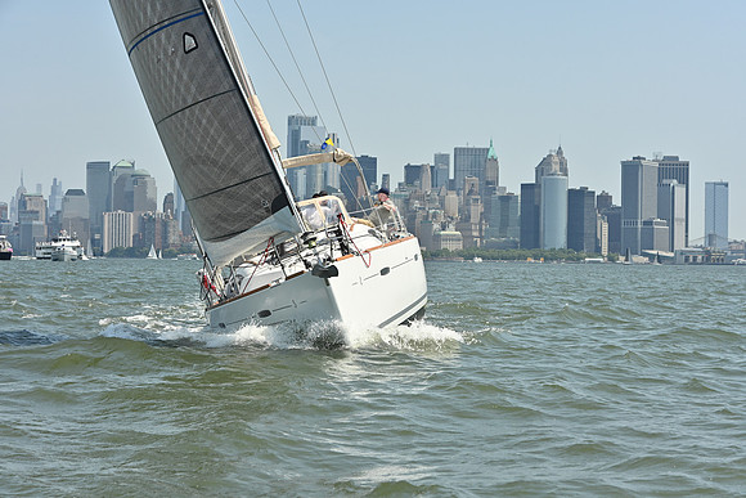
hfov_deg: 23.9
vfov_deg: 16.1
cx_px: 373
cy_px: 249
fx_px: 1762
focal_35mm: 85
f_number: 8
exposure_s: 1/1250
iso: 320
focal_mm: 85
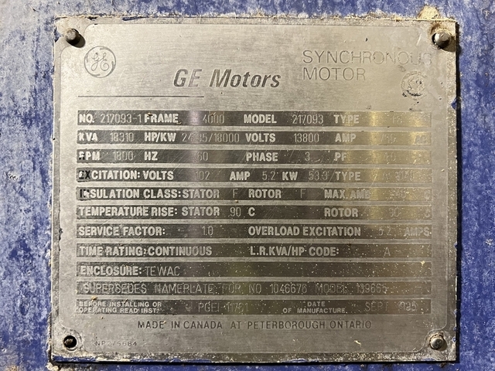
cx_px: 248
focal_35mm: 26
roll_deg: +0.6
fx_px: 372
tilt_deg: +4.6
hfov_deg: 67.3
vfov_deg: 53.1
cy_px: 186
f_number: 1.5
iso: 200
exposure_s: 1/60
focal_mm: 5.7
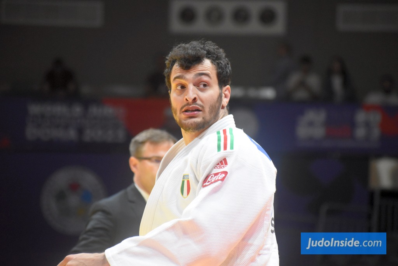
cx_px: 199
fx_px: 3068
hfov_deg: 7.4
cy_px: 133
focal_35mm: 278
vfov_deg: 5.0
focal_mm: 185
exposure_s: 1/800
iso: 3200
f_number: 5.6
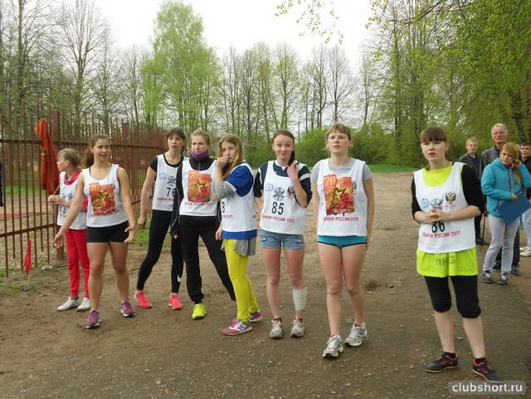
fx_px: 568
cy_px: 200
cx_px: 266
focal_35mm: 37
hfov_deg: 50.1
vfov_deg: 38.7
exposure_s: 1/80
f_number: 3.9
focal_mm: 6.7
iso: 80
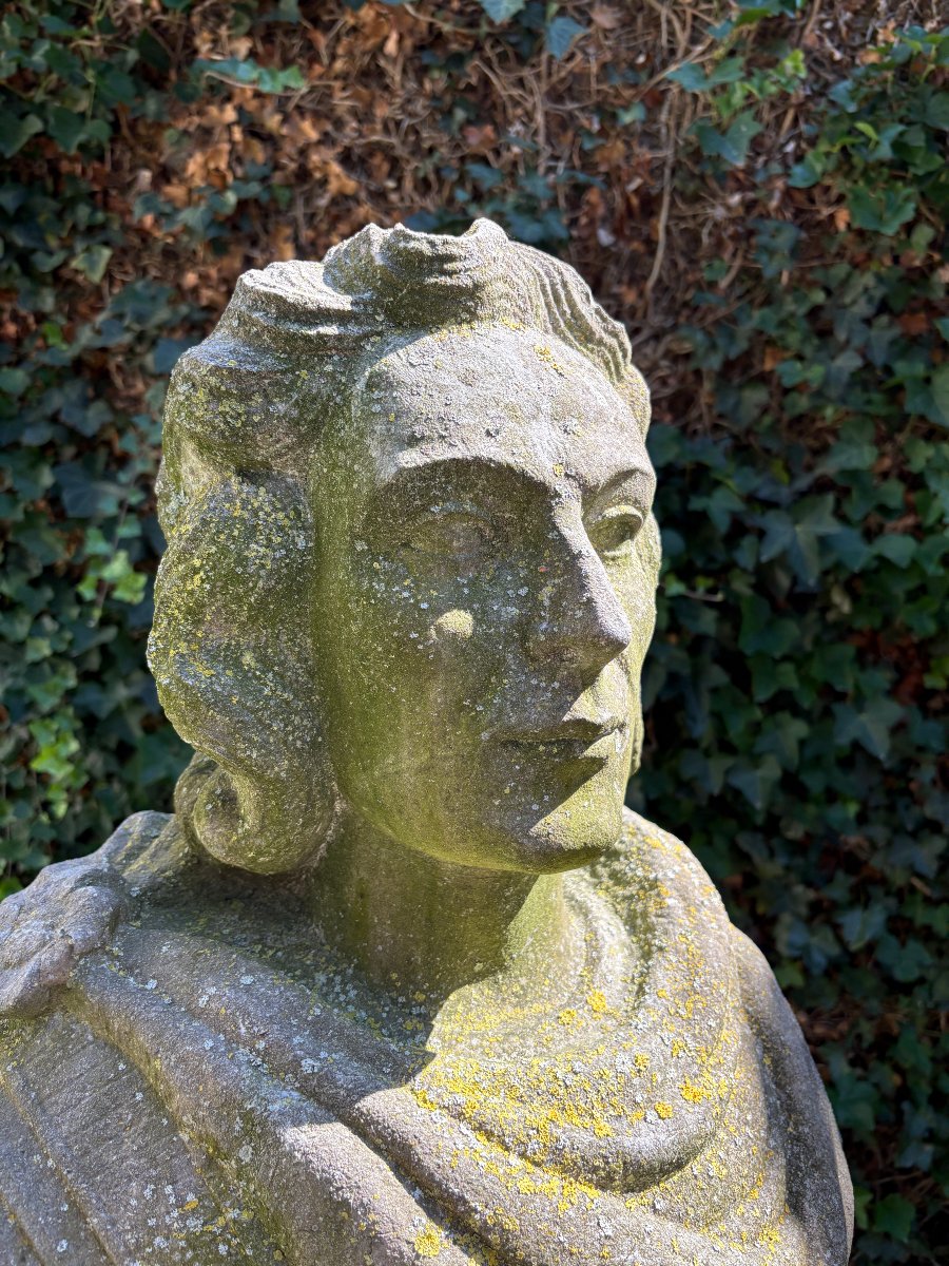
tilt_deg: -4.2
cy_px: 633
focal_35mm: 26
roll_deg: +0.0
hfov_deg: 53.1
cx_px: 474
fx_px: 950
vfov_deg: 67.3
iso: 50
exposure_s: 1/623
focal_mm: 5.96
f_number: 1.6
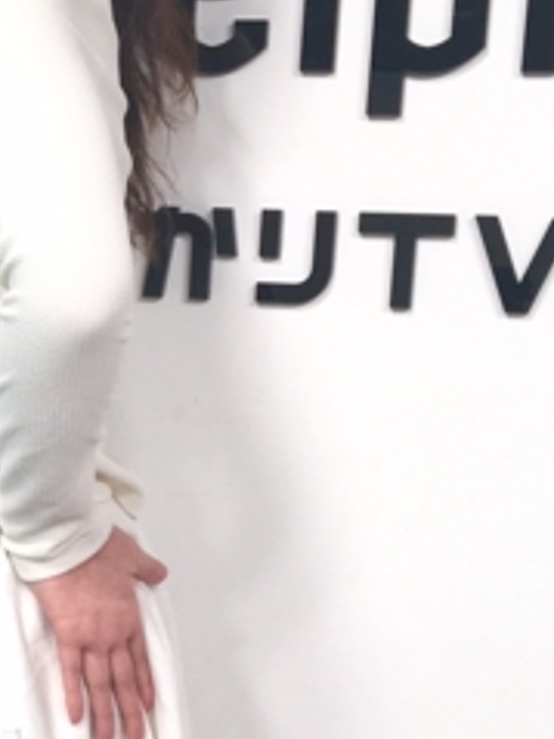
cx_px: -56
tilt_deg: -9.2
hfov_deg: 14.9
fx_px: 2072
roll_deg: -2.0
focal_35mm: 97
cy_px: 671
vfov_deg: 19.8
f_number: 2.2
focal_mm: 4.15
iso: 40
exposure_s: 1/120
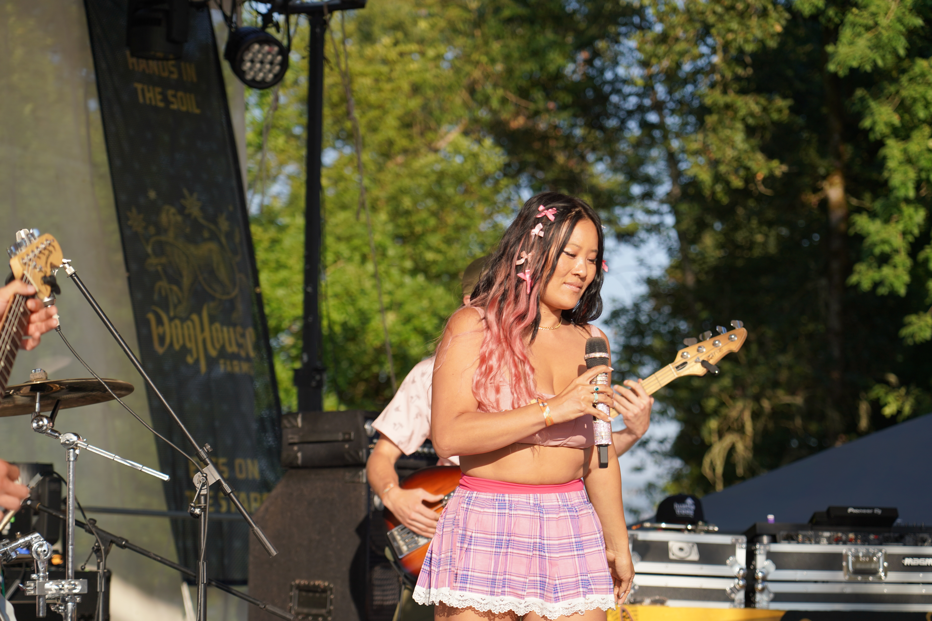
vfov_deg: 13.0
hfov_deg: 19.5
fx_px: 2718
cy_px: 310
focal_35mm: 105
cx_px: 466
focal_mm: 105
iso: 100
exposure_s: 1/500
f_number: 4.5
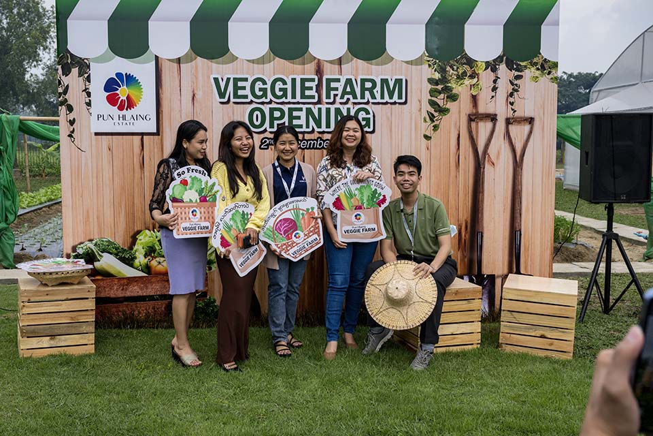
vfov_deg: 37.9
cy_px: 218
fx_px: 635
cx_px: 326
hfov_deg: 54.4
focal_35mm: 35
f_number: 6.3
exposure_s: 1/250
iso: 125
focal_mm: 35
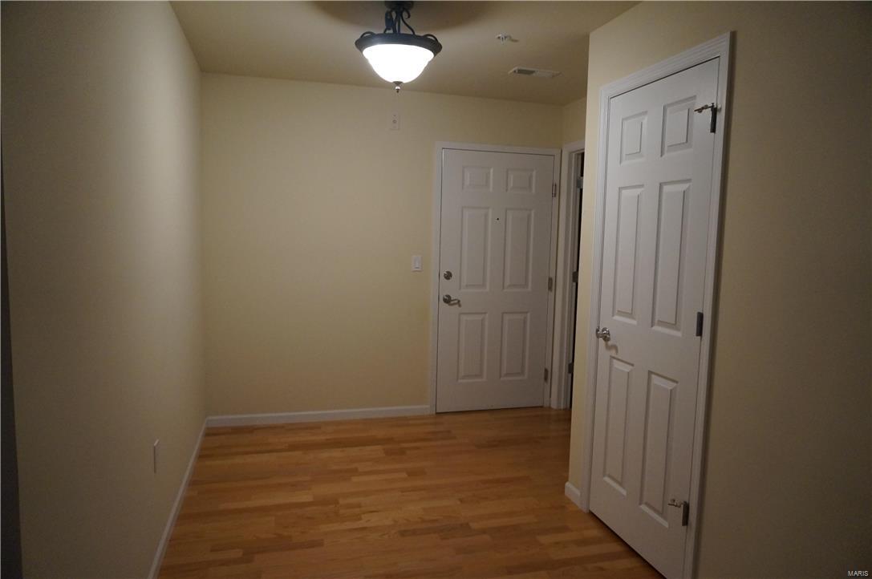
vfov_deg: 53.0
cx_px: 436
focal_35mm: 24
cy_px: 290
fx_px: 581
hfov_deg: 73.8
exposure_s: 1/160
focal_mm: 16
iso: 2000
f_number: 3.5
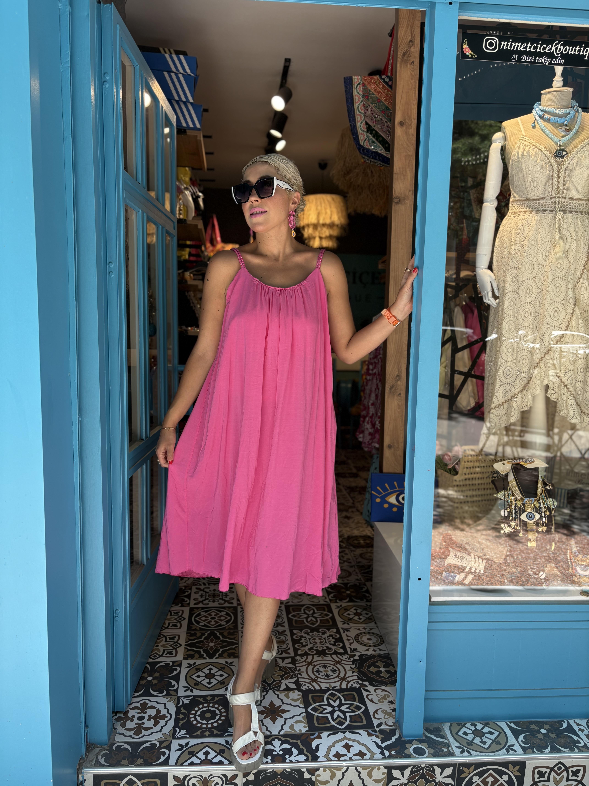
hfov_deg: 53.1
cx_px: 294
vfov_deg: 67.3
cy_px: 393
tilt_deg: -6.7
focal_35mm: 26
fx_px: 590
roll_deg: -0.7
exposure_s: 1/290
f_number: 1.6
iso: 40
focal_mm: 5.96
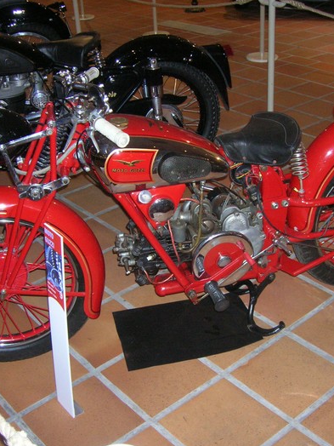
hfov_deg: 31.4
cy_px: 224
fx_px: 592
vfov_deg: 41.2
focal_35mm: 46
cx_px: 198
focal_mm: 5.7
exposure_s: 1/60.1
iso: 183
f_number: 2.9
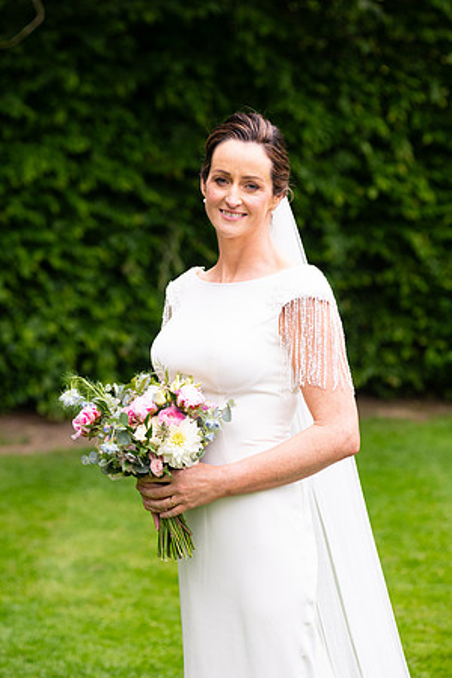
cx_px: 226
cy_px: 339
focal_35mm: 105
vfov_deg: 19.5
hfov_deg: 13.0
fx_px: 1977
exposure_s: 1/200
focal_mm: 105
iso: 250
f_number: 3.5
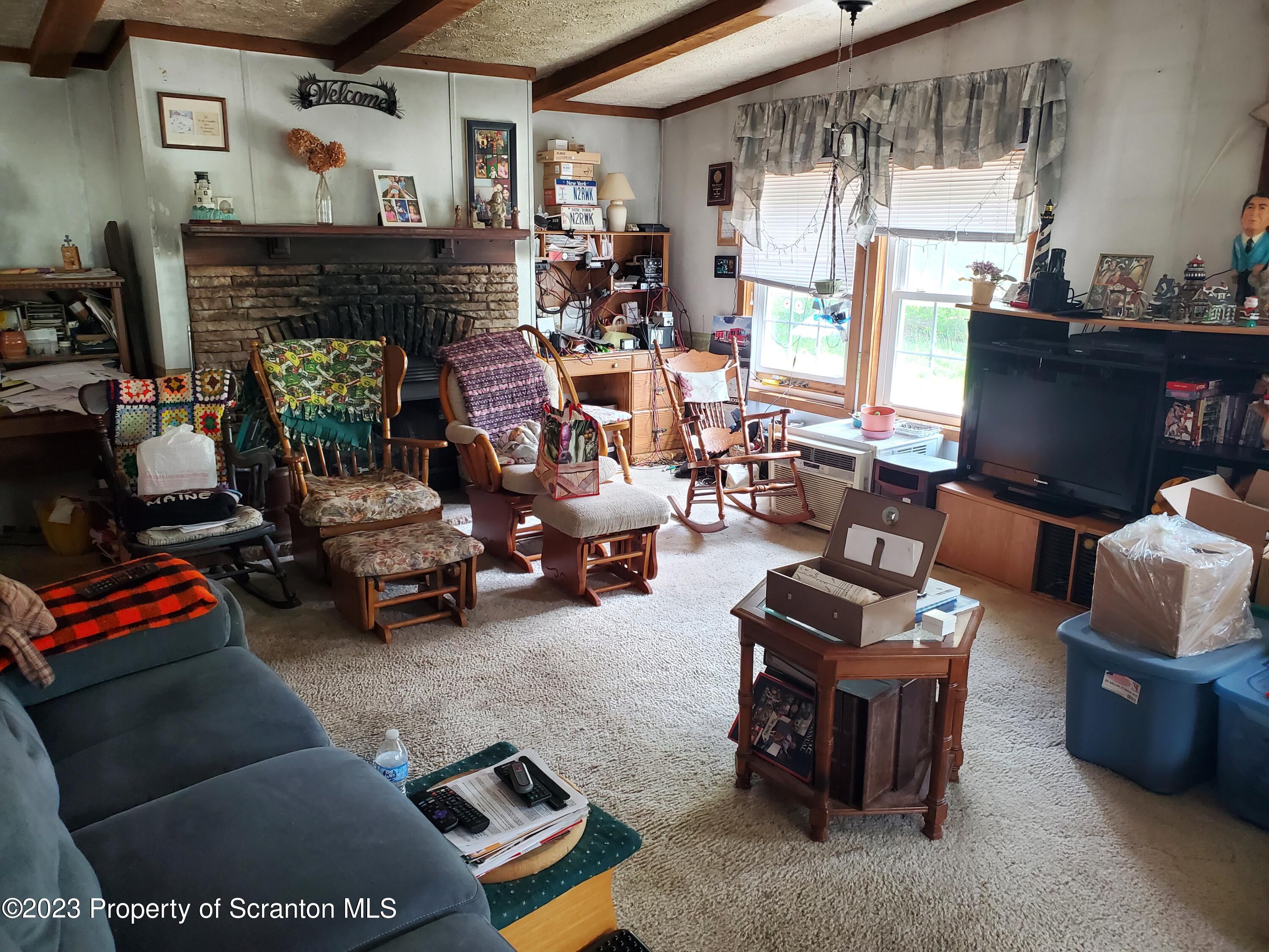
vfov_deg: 53.1
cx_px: 634
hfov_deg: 67.3
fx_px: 953
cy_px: 476
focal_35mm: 26
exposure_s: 1/24
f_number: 2.4
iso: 200
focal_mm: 4.3
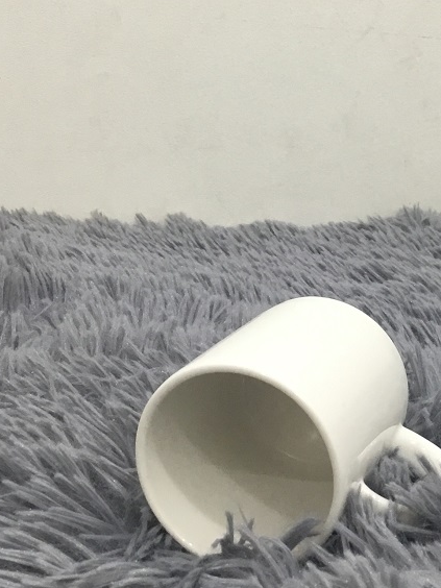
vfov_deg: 29.3
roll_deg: +0.3
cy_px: 224
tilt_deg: -9.8
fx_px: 1121
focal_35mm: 66
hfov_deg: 22.1
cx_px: 325
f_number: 2.4
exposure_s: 1/33
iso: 100
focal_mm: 3.3
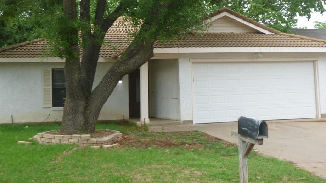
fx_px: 493
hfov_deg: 36.6
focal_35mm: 57
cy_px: 63
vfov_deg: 21.0
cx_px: 158
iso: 125
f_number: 4.8
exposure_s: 1/80
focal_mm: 8.4
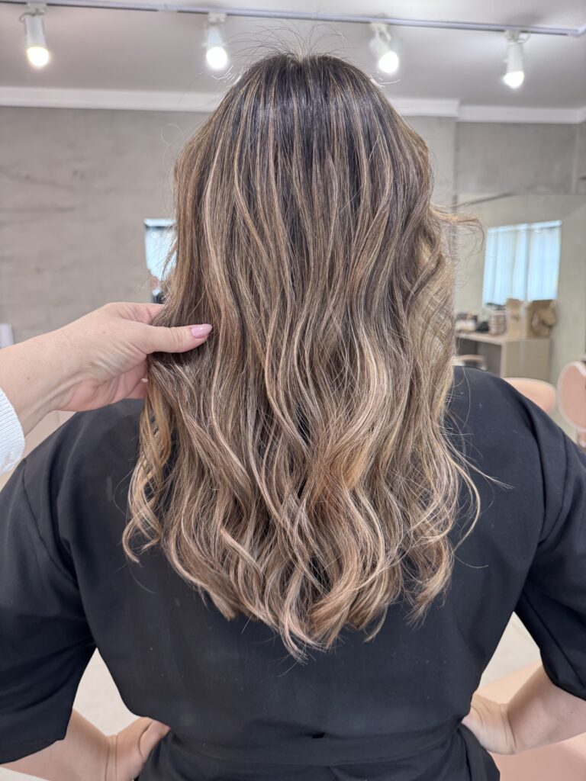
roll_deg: +1.7
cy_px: 390
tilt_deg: -10.9
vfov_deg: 71.6
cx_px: 293
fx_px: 542
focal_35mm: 24
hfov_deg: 56.8
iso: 200
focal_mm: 6.76
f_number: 1.78
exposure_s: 1/60
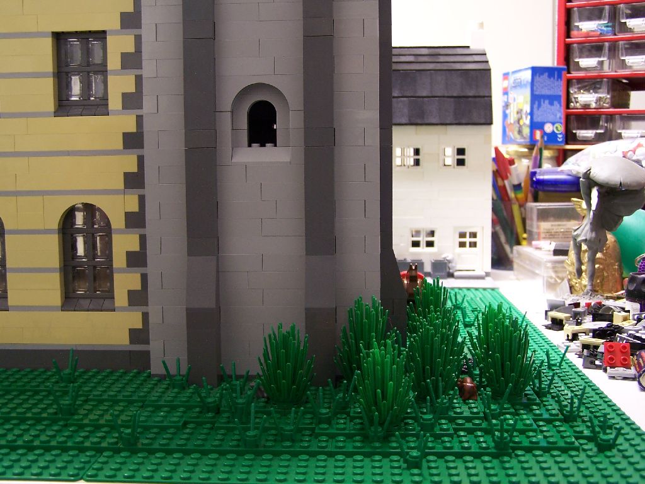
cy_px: 242
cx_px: 322
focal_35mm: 48
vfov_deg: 30.3
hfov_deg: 39.7
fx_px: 894
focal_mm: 8
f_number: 3
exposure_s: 1/2
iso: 80
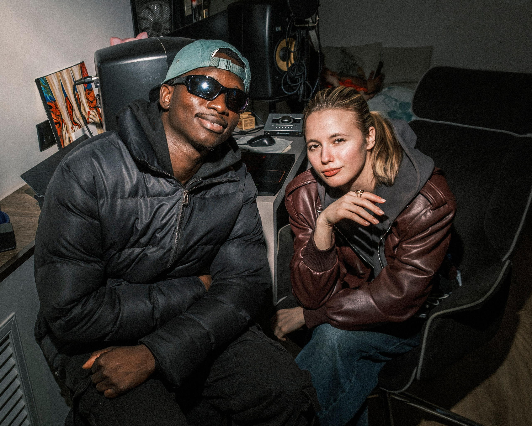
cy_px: 220
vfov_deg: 39.8
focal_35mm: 37
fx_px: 588
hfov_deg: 48.0
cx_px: 189
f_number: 5
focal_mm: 18.8
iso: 160
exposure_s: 1/125
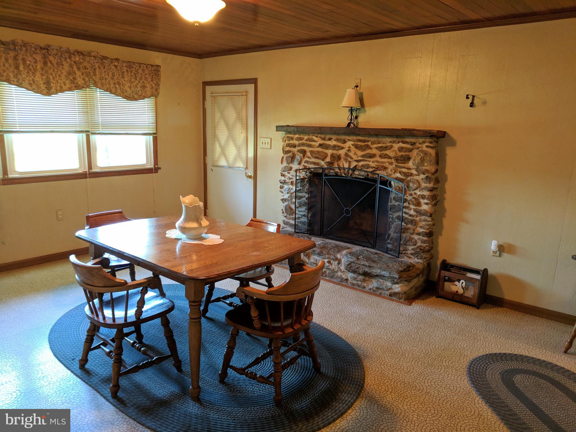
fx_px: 433
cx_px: 288
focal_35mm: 26
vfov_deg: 53.1
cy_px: 216
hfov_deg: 67.3
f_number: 2
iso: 557
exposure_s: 1/40
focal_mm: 4.67
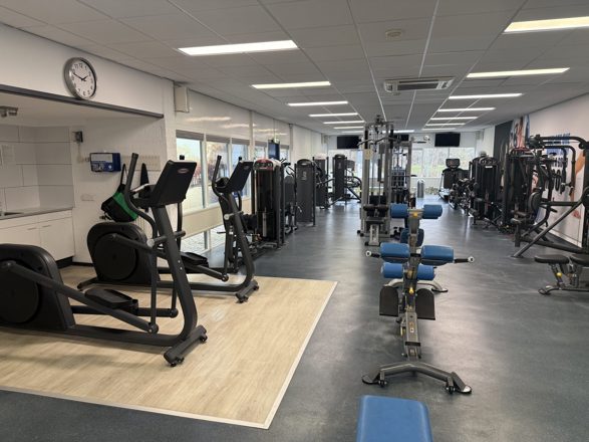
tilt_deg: -8.6
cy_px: 221
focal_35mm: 24
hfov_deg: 71.6
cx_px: 294
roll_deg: +0.1
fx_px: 408
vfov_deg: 56.8
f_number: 1.78
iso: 160
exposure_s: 1/100
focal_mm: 6.76
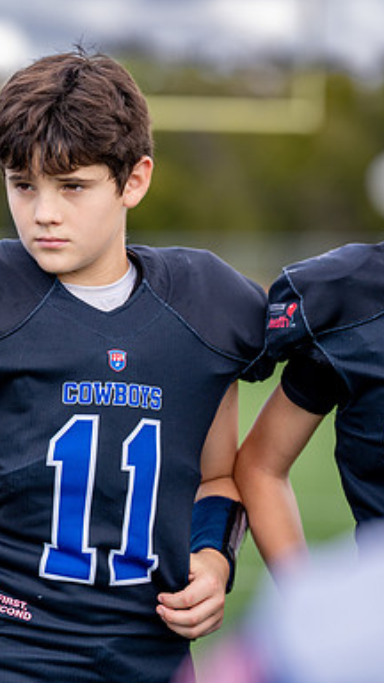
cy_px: 324
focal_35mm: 234
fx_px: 4236
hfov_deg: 5.2
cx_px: 35
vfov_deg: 9.2
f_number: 2.8
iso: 250
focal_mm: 137
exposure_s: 1/2000
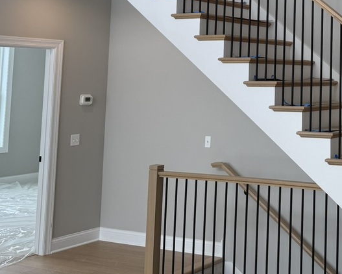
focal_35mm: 64
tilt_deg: +6.8
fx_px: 648
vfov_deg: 23.0
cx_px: 363
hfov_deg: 27.4
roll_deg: -0.1
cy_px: 10
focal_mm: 6.76
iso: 100
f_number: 1.78
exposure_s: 1/314
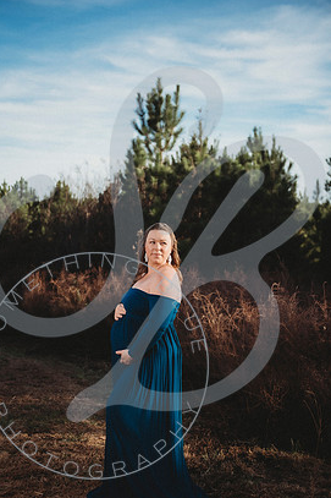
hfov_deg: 31.8
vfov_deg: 46.4
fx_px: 580
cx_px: 150
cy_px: 273
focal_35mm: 42
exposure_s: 1/1000
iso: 100
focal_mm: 38
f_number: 2.8
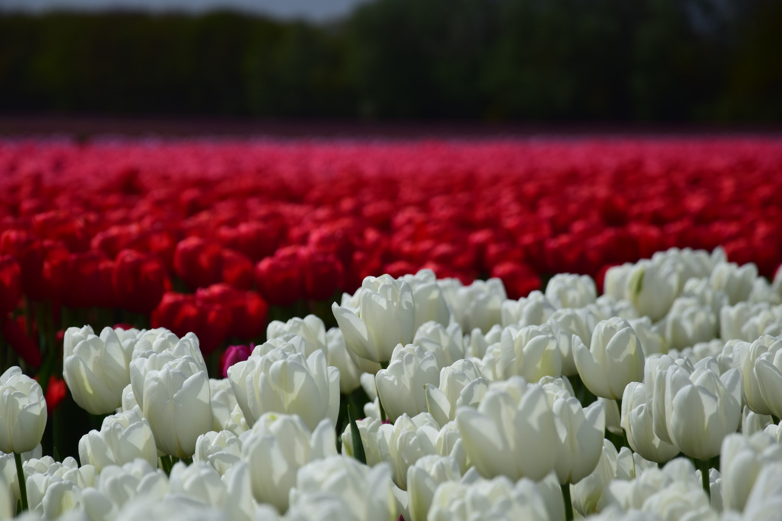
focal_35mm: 174
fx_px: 3769
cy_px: 285
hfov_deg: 11.8
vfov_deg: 7.9
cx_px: 365
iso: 200
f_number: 7.1
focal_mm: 105
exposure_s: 1/800
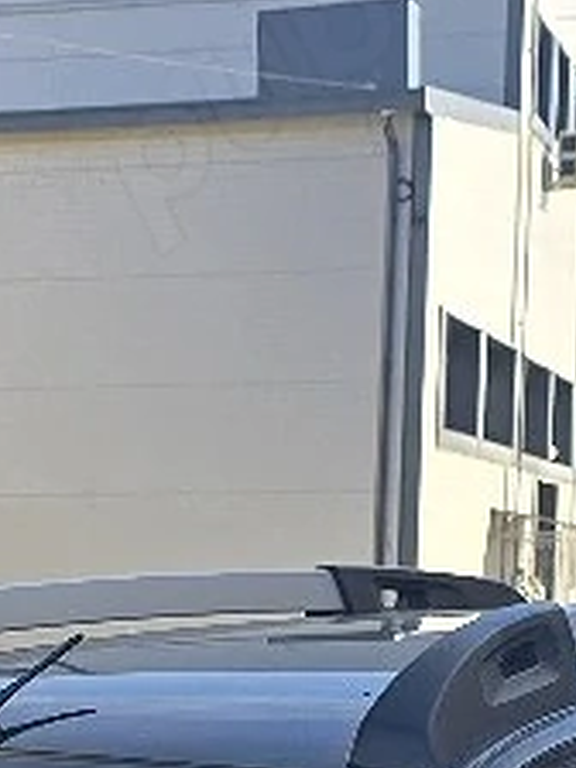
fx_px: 3040
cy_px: 962
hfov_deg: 10.6
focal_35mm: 137
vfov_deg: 13.9
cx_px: -192
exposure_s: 1/476
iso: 12
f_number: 1.7
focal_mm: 6.3
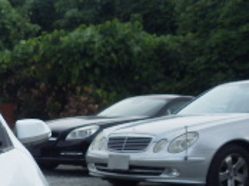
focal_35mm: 92
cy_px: 252
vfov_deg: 15.2
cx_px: -139
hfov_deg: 18.5
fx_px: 661
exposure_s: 1/400
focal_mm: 4.5
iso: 250
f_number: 7.9
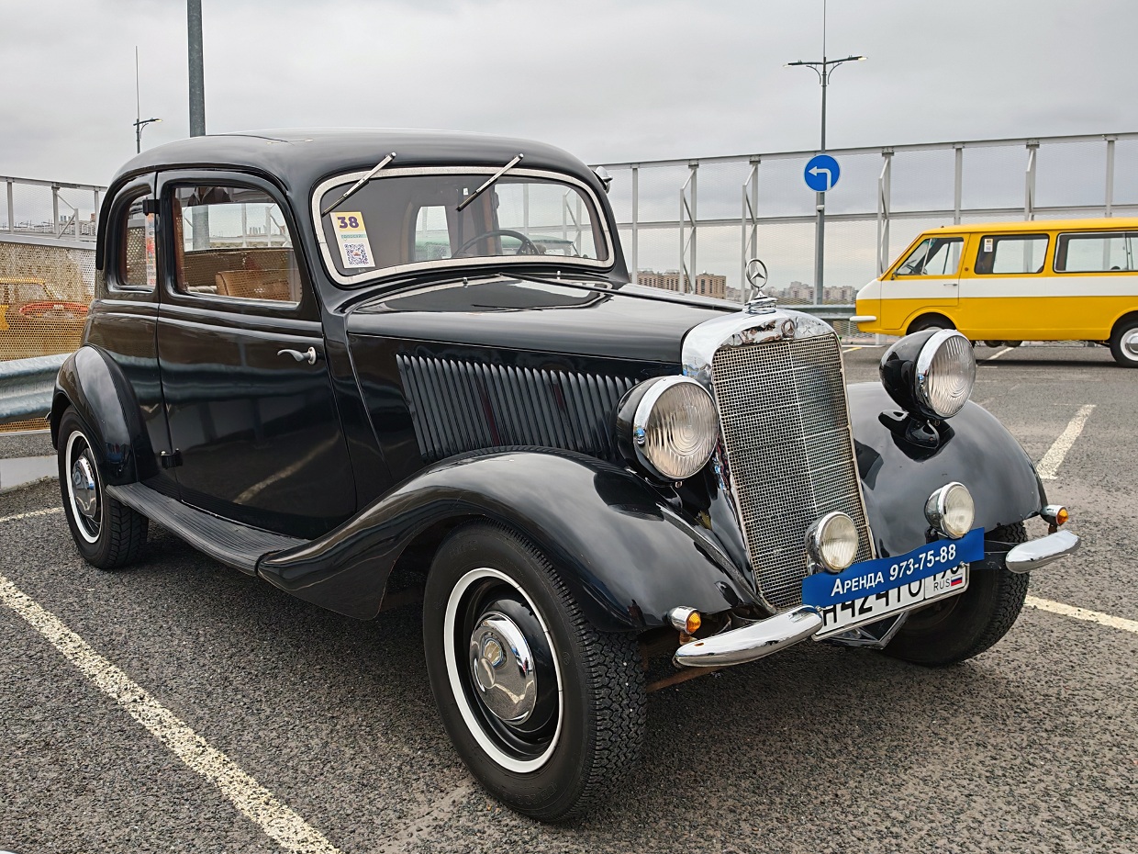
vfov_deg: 39.7
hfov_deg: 51.4
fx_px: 1183
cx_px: 569
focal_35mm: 36
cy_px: 427
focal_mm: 6.83
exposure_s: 1/1250
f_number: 2
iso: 100
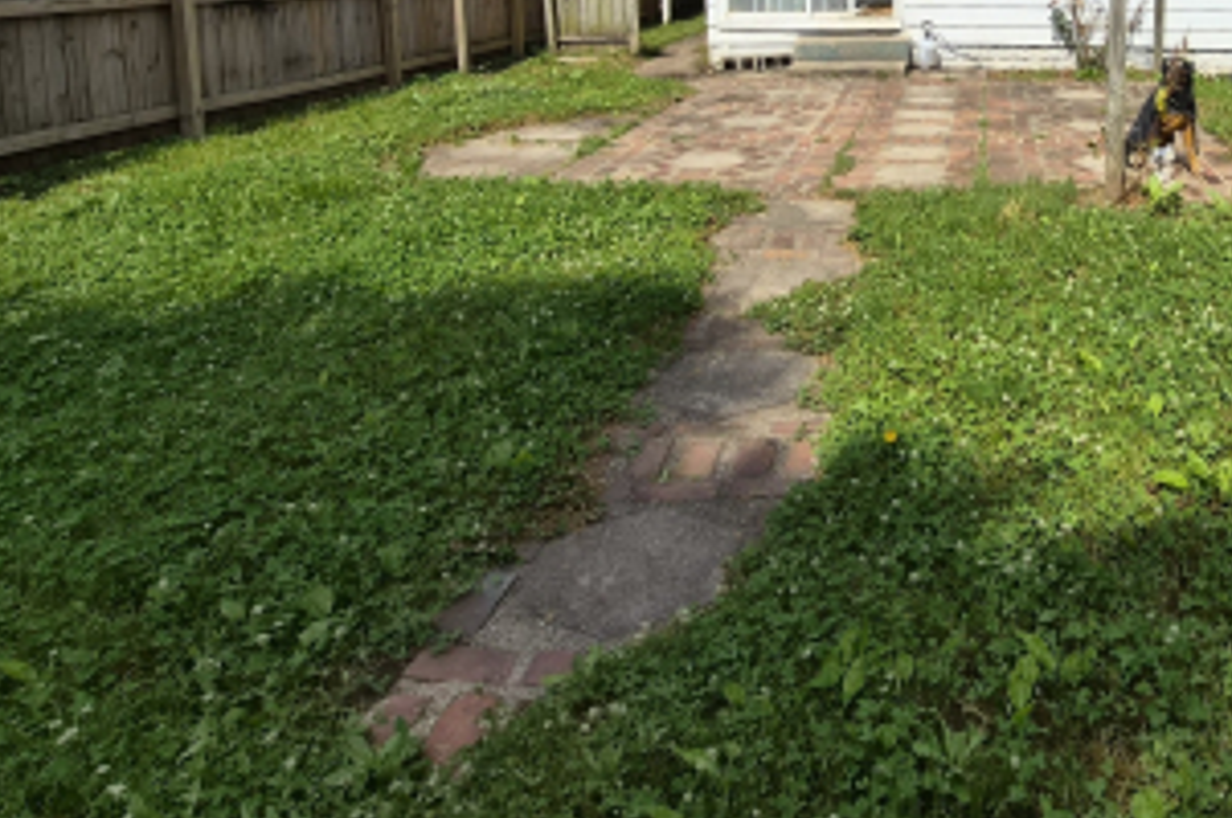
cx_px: 984
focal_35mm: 30
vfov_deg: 39.5
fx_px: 1026
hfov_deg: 57.4
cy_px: 45
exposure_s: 1/1964
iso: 25
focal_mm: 1.7
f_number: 2.2
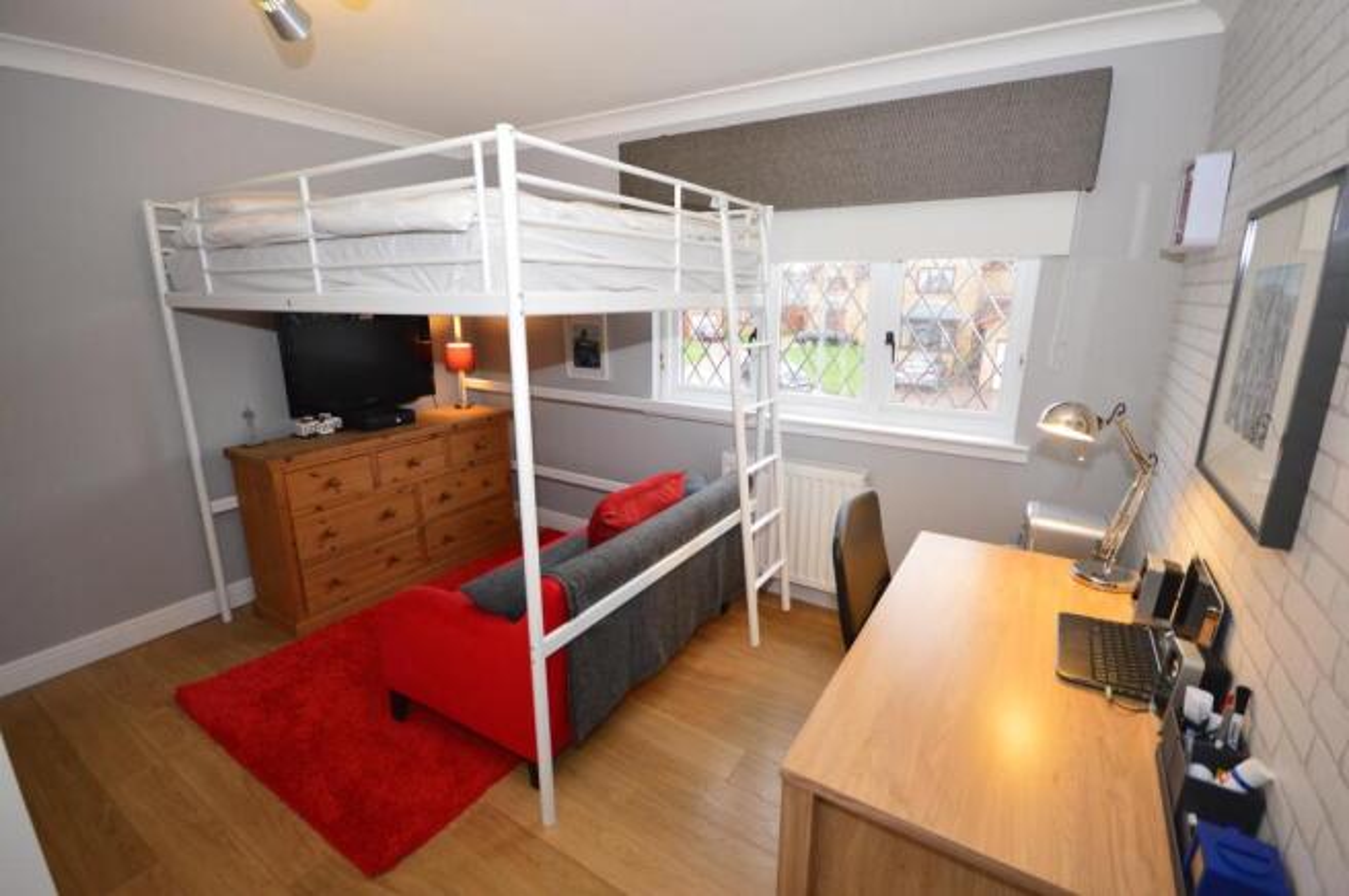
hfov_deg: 100.4
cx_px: 674
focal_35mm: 15
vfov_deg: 77.2
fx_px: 562
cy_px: 448
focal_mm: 10
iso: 800
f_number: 4
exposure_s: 1/60
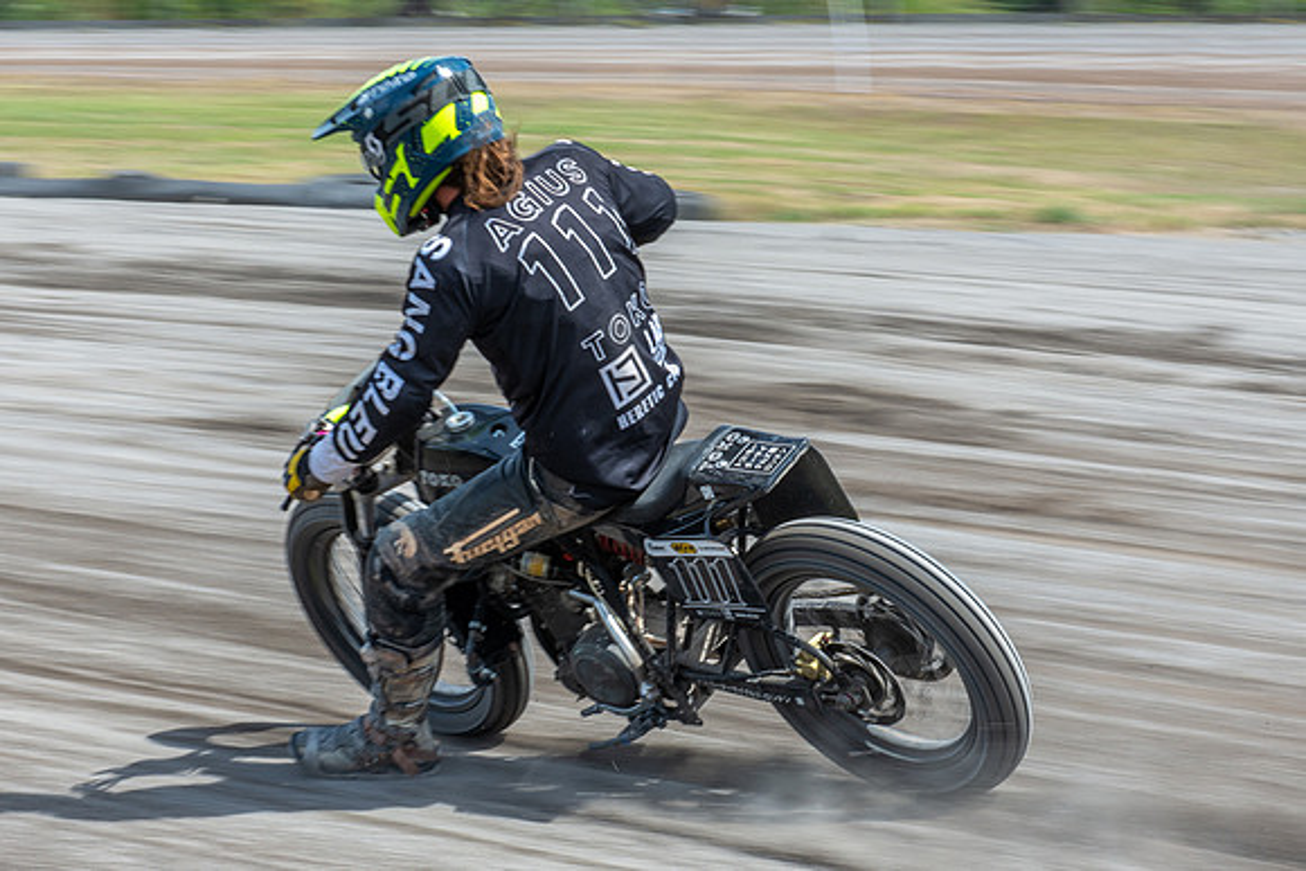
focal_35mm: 140
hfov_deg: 14.6
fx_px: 5097
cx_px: 552
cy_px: 547
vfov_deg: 9.8
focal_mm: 60
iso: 160
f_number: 8
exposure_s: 1/160
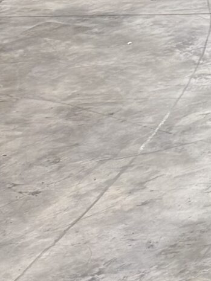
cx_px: 576
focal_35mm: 132
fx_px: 1072
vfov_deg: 14.8
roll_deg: +0.0
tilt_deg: -19.7
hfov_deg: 9.4
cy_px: 26
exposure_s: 1/60
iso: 160
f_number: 1.78
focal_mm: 6.76
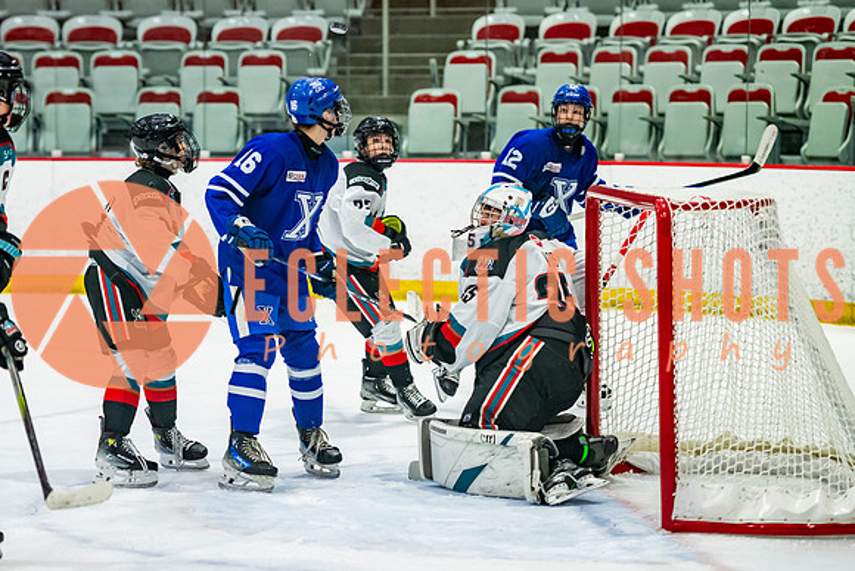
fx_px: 3785
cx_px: 314
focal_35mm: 159
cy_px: 286
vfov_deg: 8.6
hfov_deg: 12.9
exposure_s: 1/1000
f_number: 3.2
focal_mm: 120
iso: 1600
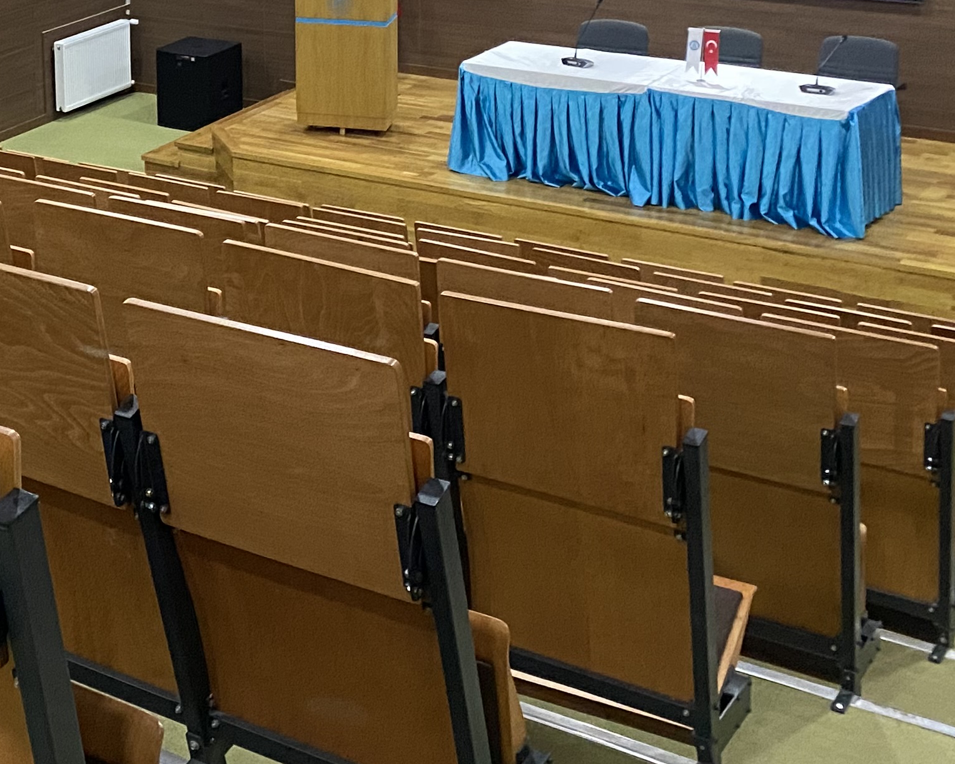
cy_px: -4
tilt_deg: -13.0
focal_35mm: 67
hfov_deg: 26.3
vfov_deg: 22.0
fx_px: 1894
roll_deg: +2.7
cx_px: -76
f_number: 1.8
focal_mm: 4.25
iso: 500
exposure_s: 1/42
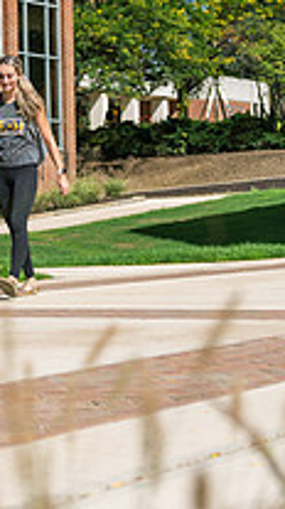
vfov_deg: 20.5
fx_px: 1388
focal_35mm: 103
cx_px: 17
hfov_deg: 11.6
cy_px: 102
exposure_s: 1/1000
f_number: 3.2
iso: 64
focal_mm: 35
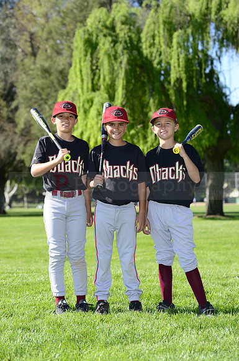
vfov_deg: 20.8
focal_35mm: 98
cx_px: 120
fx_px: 979
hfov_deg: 13.9
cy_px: 180
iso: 200
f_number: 5.6
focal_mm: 98
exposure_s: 1/500
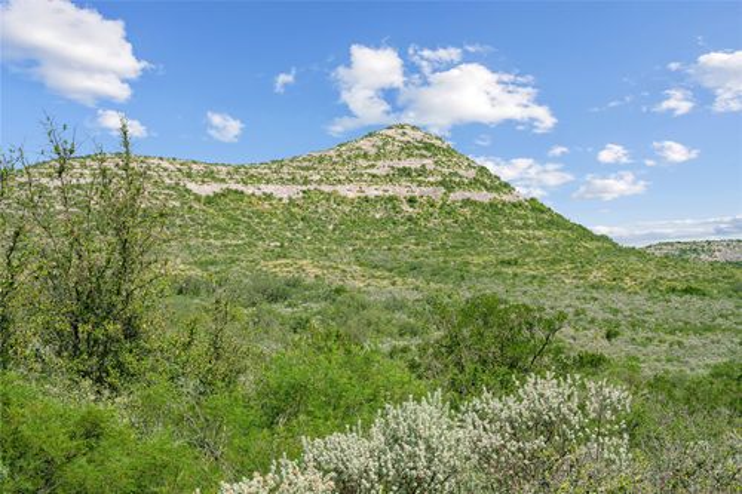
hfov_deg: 30.1
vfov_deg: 20.3
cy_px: 247
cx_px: 371
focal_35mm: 67
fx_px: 1380
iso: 64
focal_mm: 67
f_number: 11
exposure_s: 1/100
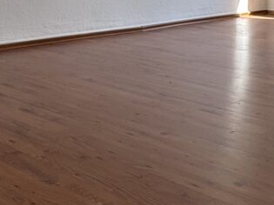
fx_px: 506
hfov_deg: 30.1
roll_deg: +0.0
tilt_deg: -5.7
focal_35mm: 64
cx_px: 174
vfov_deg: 22.2
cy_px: 6
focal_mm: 2.22
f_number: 2.2
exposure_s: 1/99
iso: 50
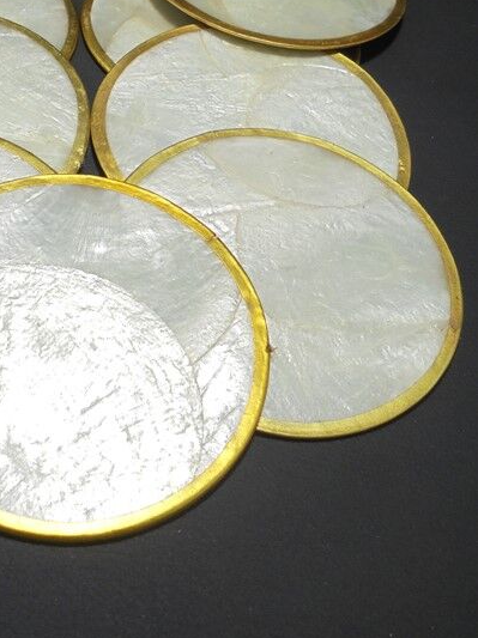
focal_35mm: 49
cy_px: 139
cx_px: 75
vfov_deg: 37.7
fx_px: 903
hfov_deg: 28.8
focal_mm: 5.3
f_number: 3.7
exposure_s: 1/60
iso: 100
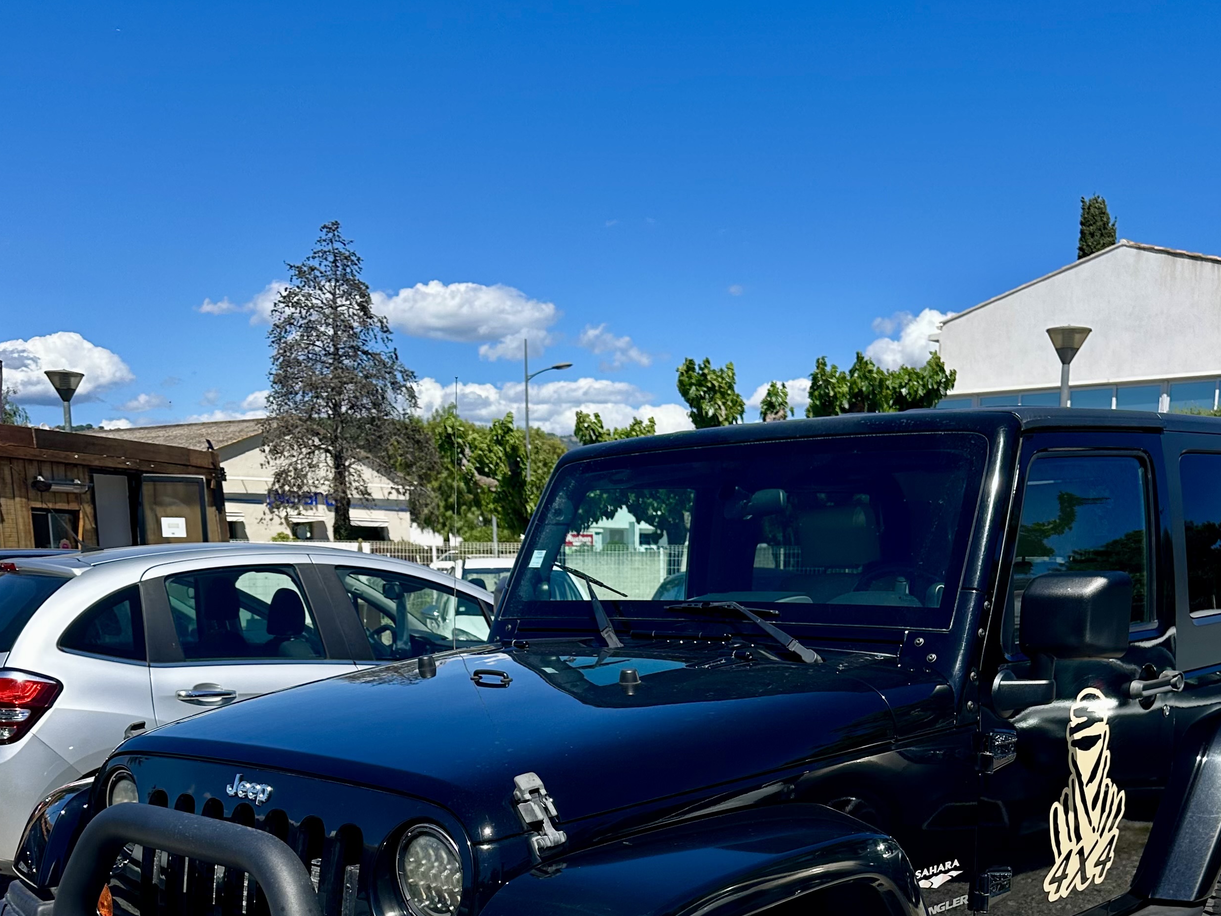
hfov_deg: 47.7
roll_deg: -1.0
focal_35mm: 39
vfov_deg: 34.1
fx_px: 1376
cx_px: 690
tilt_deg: -13.6
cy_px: 879
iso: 80
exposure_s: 1/5848
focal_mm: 6.86
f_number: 1.78
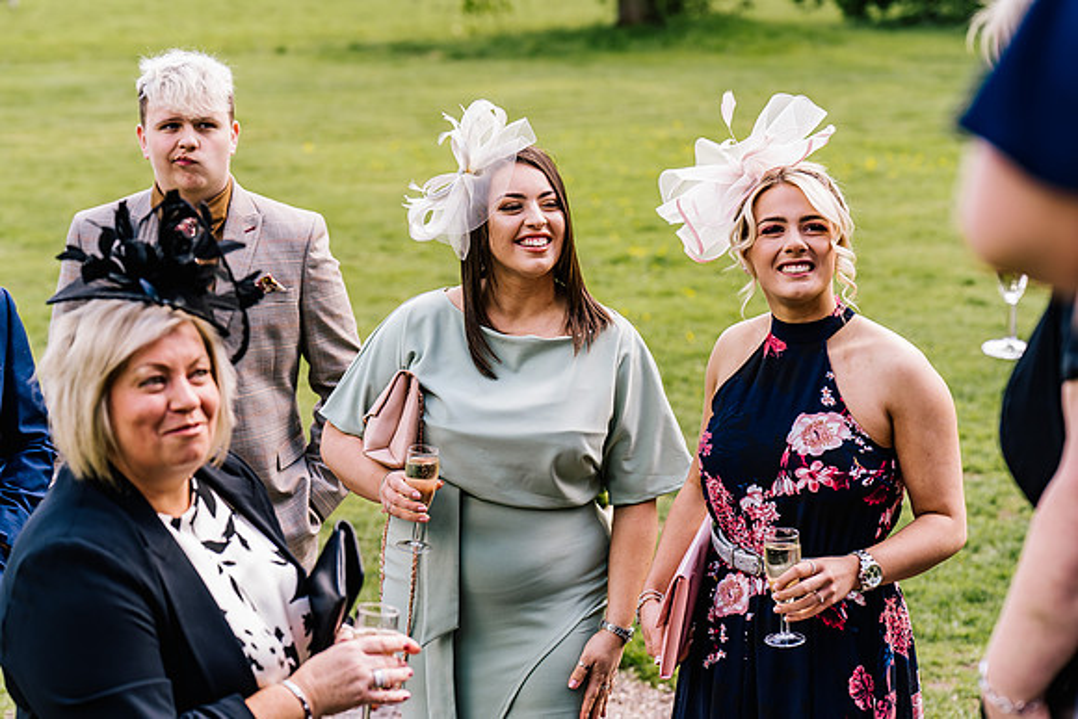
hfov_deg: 22.9
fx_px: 2666
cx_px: 539
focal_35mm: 89
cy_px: 360
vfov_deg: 15.4
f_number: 4
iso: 160
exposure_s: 1/160
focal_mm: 89
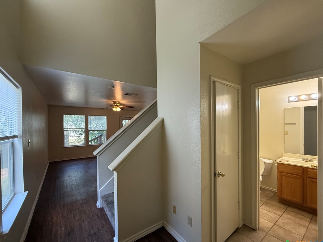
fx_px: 140
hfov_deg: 98.2
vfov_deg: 81.7
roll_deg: +0.9
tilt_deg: +0.6
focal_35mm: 15
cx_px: 160
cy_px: 127
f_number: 2.2
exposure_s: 1/120
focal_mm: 2.22
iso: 320
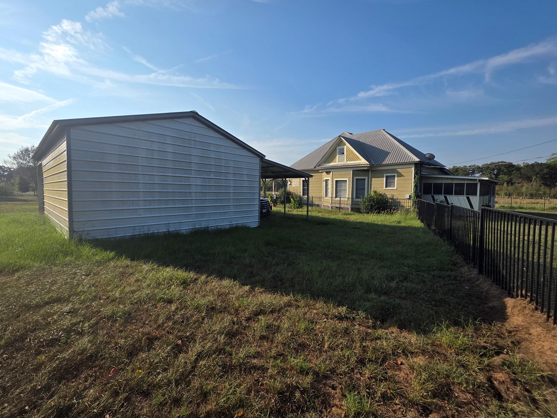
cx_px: 258
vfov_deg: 85.5
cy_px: 194
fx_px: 225
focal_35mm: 14
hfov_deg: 101.9
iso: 40
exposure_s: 1/2715
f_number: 1.9
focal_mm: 2.2
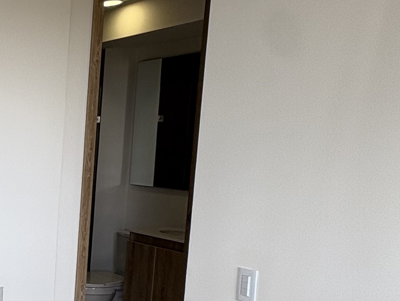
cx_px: -255
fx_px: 636
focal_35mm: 55
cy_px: 222
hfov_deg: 24.0
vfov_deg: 26.3
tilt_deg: -6.5
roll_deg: +0.7
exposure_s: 1/203
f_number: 2.2
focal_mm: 2.22
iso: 40
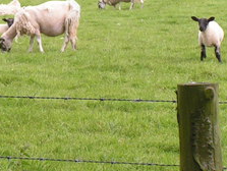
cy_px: -57
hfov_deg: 6.2
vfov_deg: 4.7
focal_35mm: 318
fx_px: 2089
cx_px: -52
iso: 50
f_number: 4
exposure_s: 1/160
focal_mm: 18.5
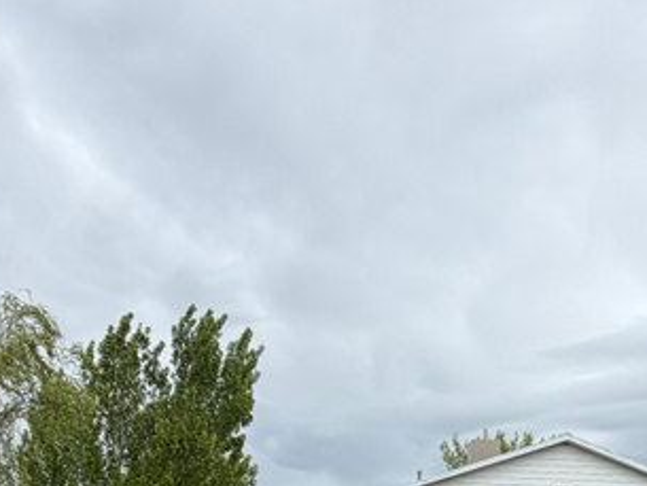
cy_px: 692
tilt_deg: -7.4
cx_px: 443
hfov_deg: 39.8
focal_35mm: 47
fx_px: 879
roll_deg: -1.7
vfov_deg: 25.0
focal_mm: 2.22
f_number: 2.2
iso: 32
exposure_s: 1/770
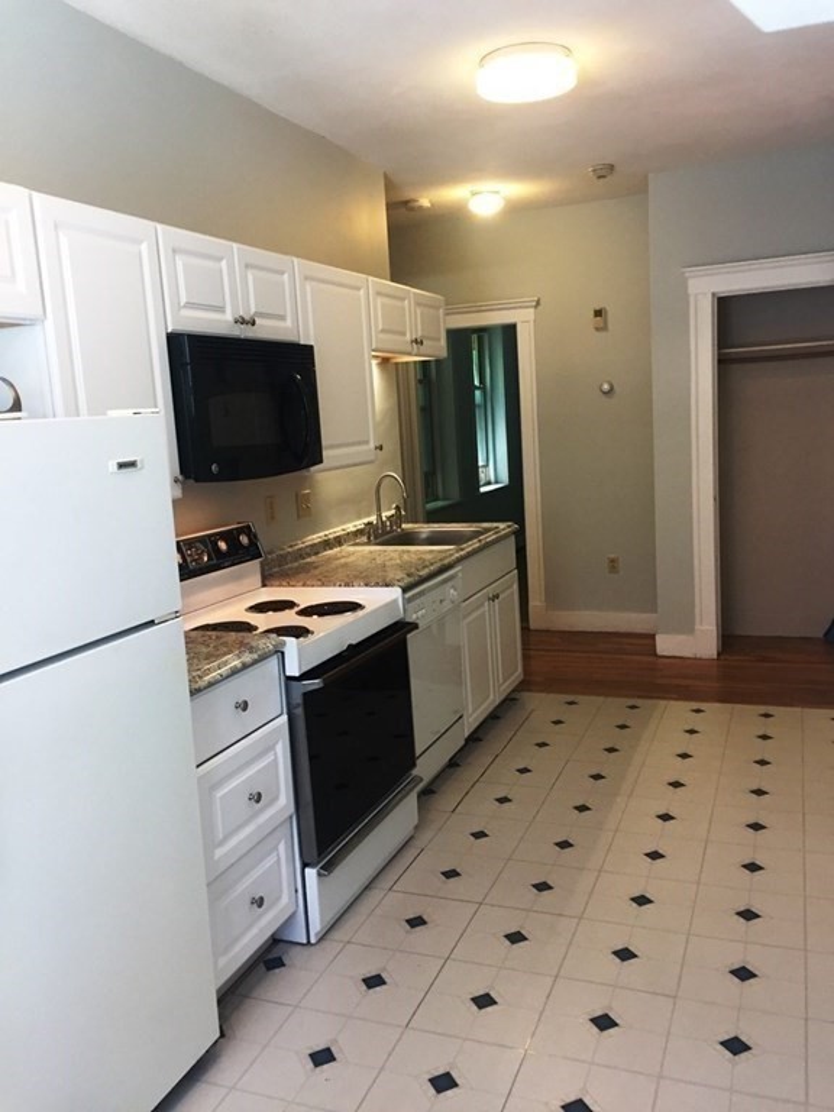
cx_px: 417
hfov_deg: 48.2
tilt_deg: -7.7
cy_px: 556
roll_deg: +3.8
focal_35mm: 29
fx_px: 932
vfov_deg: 61.7
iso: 80
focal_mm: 4.15
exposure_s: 1/30
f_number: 2.2
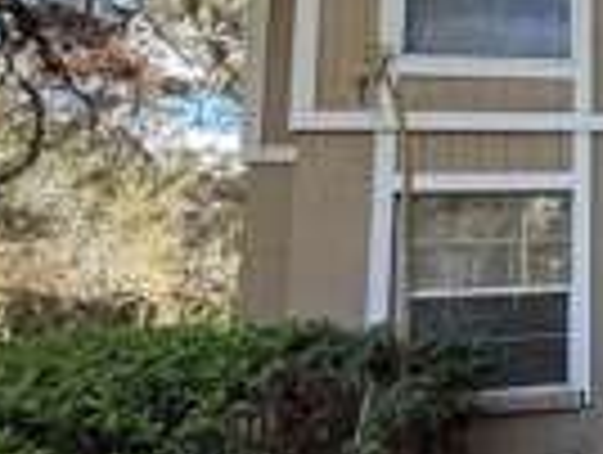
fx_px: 873
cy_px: 148
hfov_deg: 27.9
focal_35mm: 50
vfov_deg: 29.0
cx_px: 868
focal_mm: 2.22
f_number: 2.2
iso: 64
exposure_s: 1/116
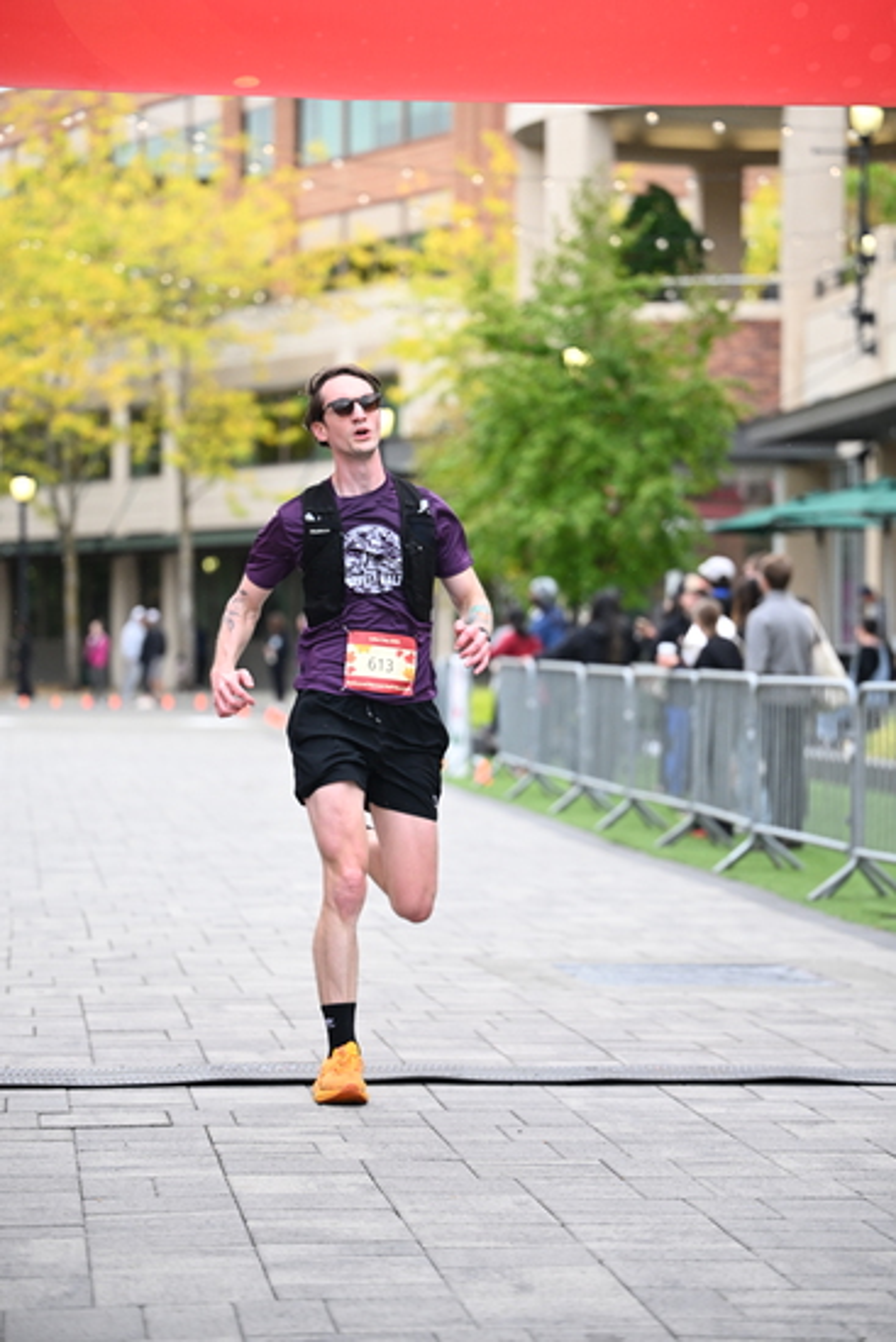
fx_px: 3917
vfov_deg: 19.5
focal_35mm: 105
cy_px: 671
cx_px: 448
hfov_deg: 13.0
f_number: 2.8
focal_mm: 105
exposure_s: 1/1600
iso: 1250
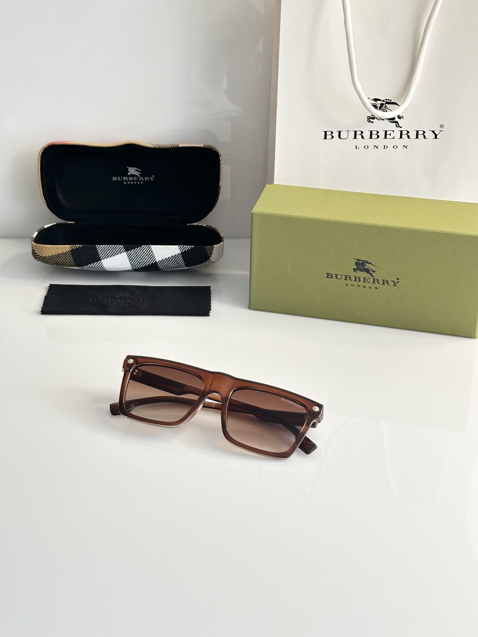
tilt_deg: -24.4
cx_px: 196
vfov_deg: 33.7
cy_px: 261
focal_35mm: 57
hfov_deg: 25.6
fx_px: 1049
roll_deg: -0.2
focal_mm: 6.86
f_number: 1.78
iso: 100
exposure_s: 1/50
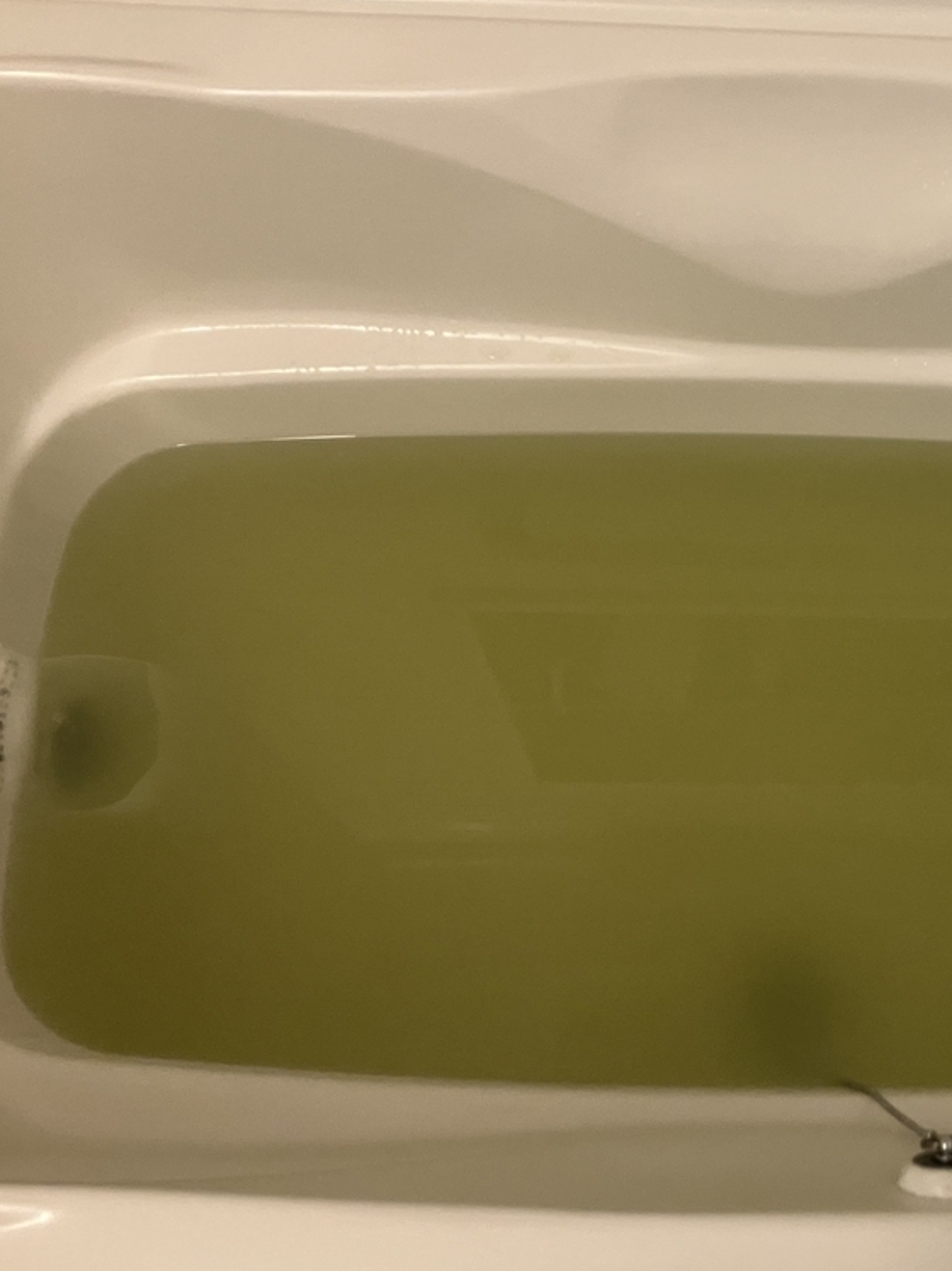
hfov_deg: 31.0
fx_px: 1651
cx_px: 813
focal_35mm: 45
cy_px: 626
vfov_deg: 42.1
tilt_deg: -70.0
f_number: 1.8
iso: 320
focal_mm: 3.99
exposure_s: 1/49
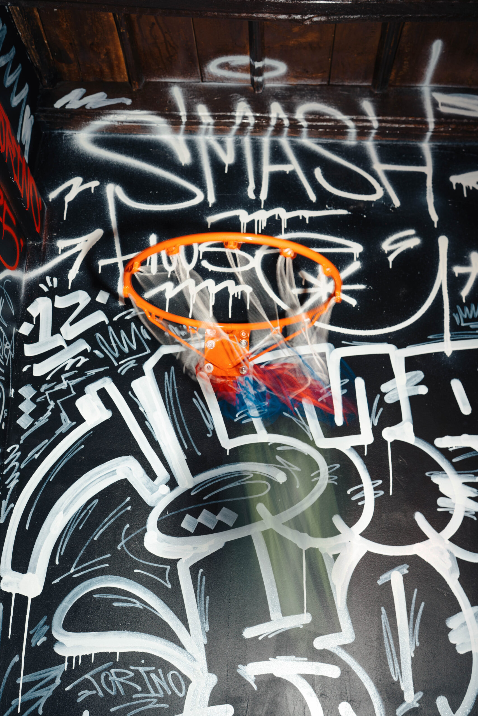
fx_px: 836
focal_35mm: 42
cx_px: 239
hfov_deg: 31.9
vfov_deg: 46.4
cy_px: 358
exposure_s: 1/10
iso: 100
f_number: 5
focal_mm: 42
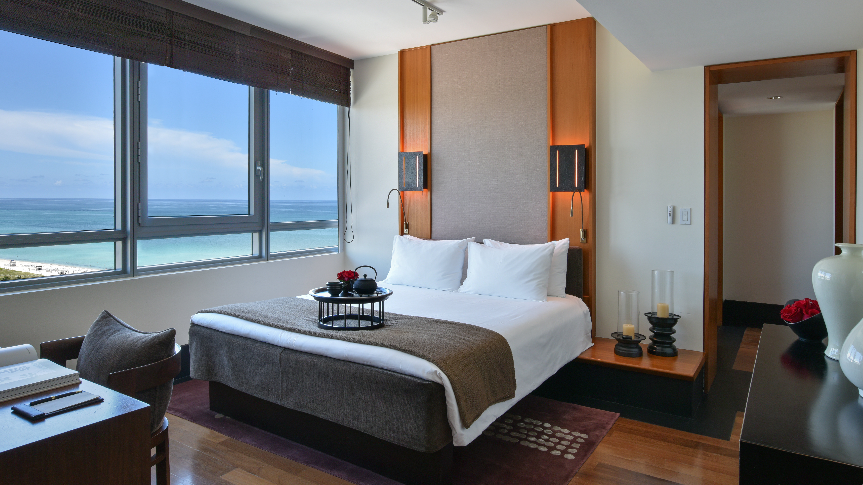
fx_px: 549
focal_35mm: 24
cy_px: 207
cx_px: 436
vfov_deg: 47.5
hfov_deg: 76.3
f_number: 16
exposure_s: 1.6
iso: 64
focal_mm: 22
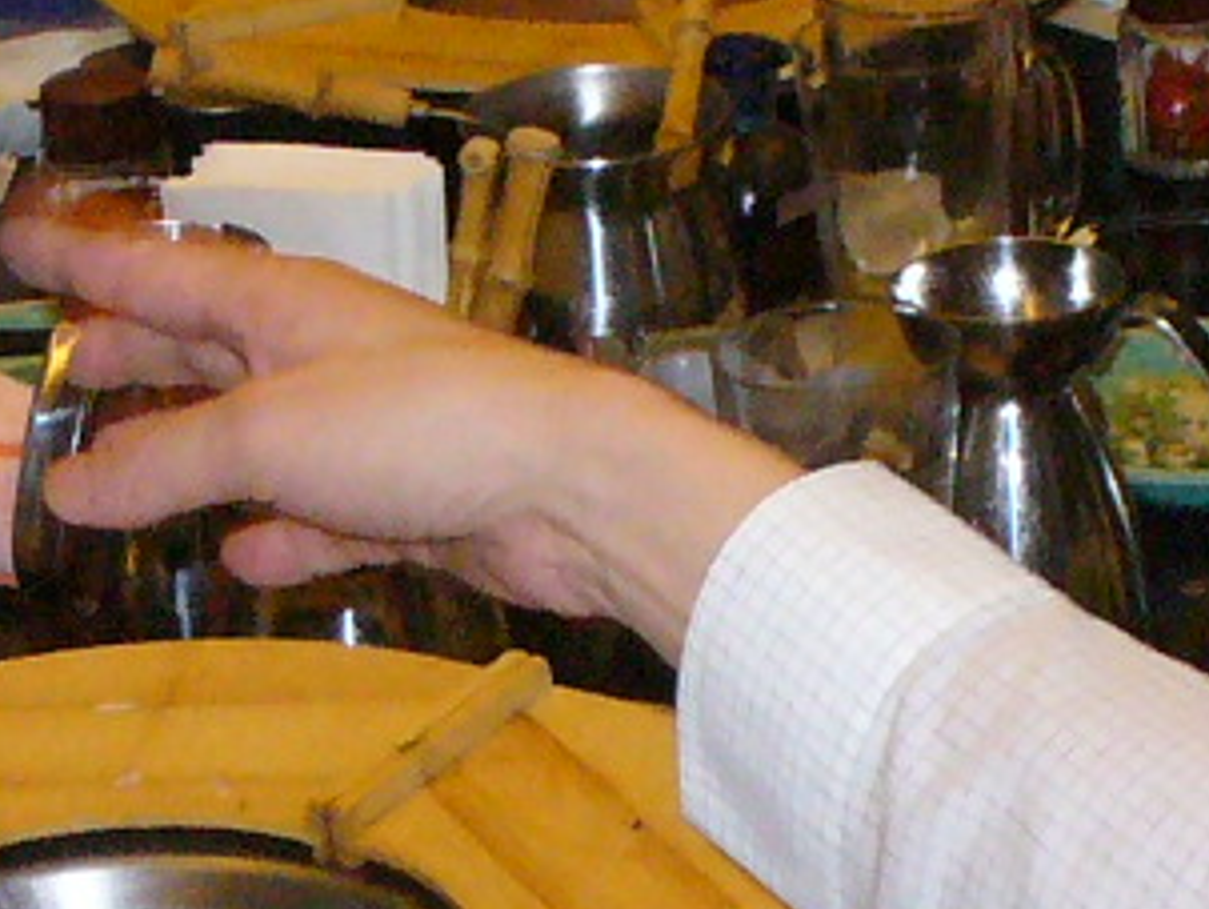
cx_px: 536
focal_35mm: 196
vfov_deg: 7.5
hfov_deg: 10.1
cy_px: 953
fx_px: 6851
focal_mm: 6.1
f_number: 2.8
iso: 400
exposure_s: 1/60
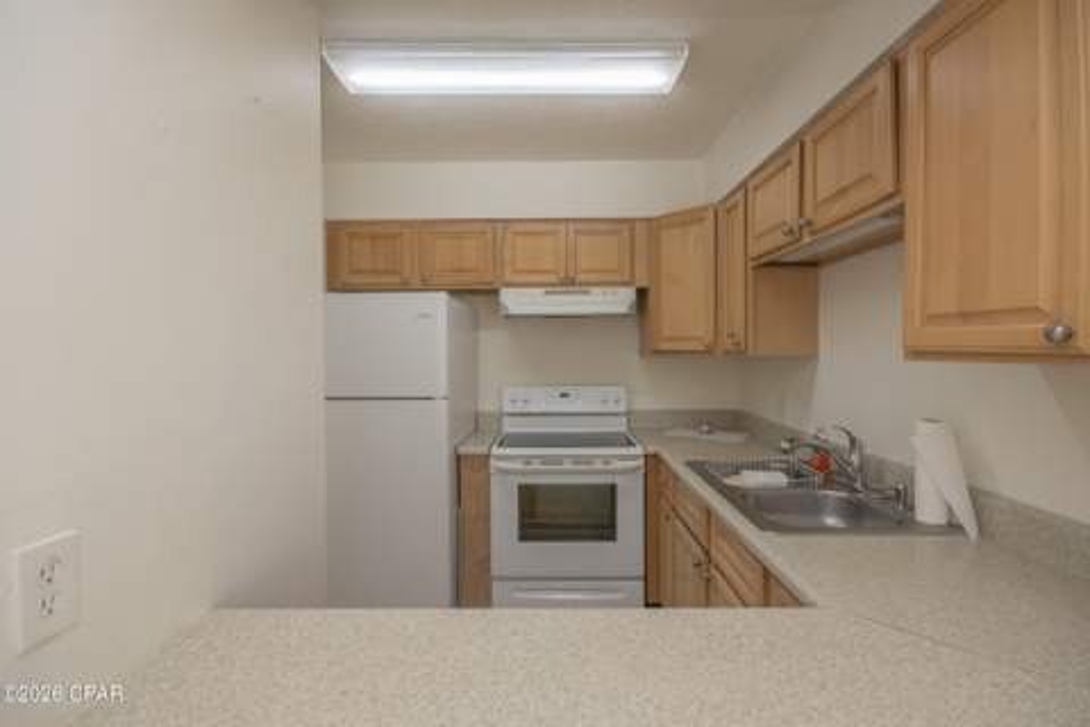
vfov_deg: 77.3
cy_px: 364
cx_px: 545
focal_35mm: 15
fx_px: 454
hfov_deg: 100.4
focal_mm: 10
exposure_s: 1/50
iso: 1000
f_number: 10
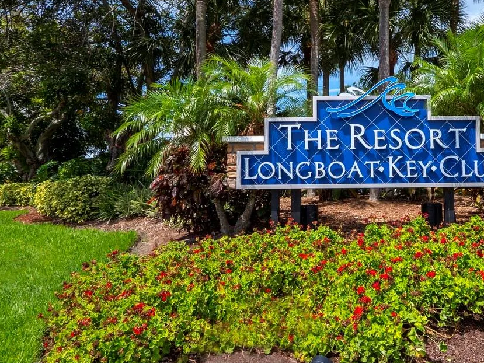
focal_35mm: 27
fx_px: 378
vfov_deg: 51.4
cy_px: 175
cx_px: 355
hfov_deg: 62.1
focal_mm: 7
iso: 400
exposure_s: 1/500
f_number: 8
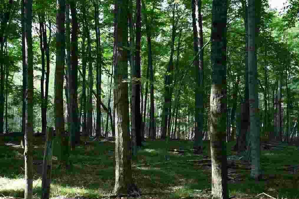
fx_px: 315
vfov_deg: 34.9
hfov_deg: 50.5
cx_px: 127
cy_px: 120
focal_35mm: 38
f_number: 3.5
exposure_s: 1/250
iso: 720
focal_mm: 20
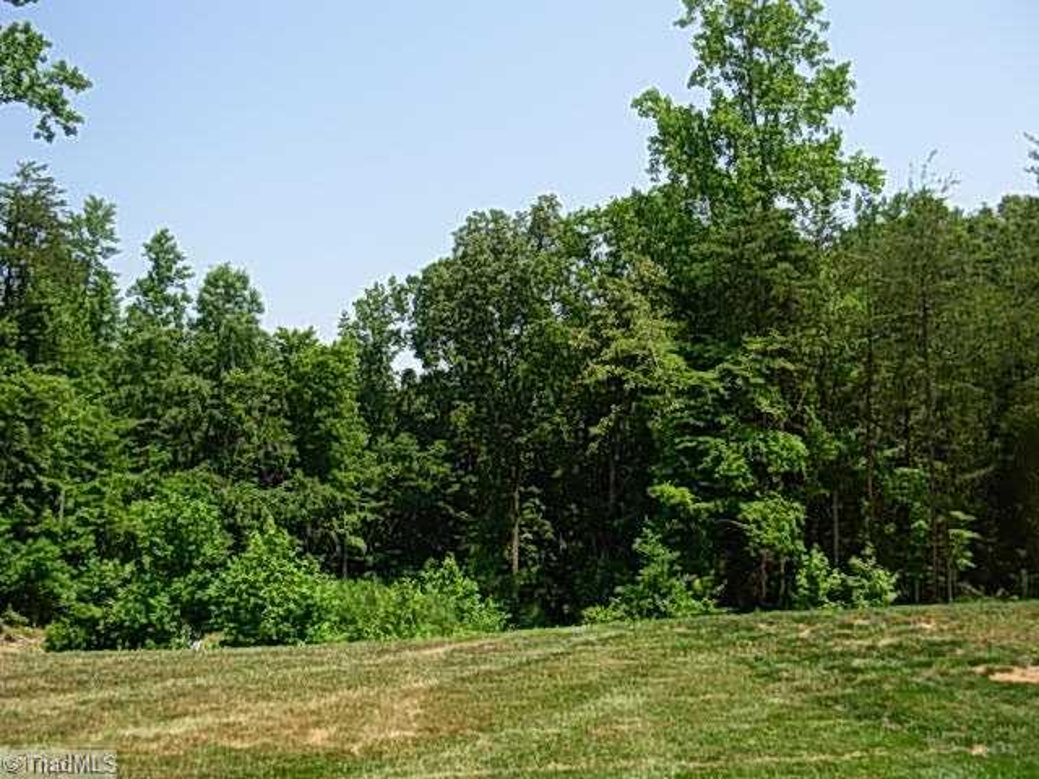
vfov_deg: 37.7
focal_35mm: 38
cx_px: 520
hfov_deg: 49.0
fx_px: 1141
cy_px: 390
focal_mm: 6.3
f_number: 2.9
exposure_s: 1/790
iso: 79
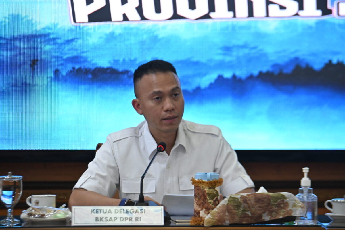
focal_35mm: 315
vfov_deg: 4.4
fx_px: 3019
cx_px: 172
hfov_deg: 6.5
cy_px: 115
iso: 2500
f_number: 5.6
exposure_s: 1/125
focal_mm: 210
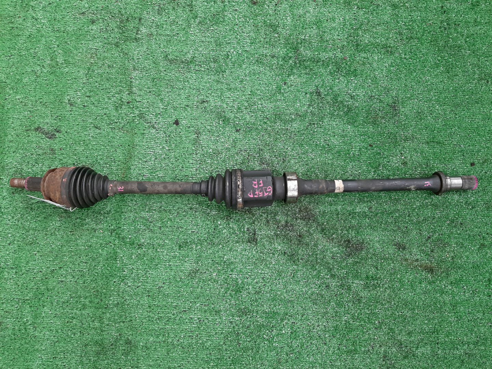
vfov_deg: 53.1
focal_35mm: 26
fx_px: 370
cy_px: 184
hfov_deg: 67.3
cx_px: 246
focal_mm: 3.93
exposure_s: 1/50
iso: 107
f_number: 1.7
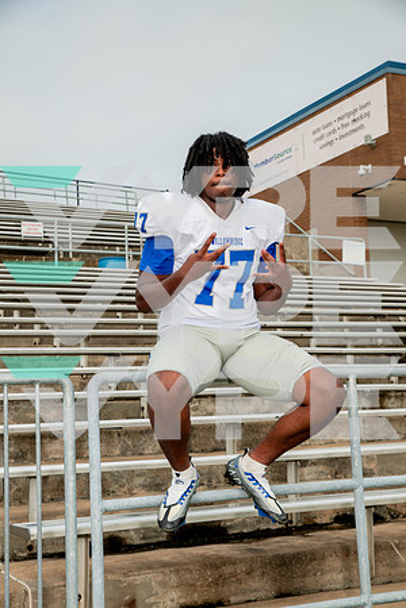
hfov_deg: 24.2
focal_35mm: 56
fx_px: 947
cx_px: 203
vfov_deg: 35.6
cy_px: 304
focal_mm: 56
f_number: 7.1
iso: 125
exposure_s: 1/400
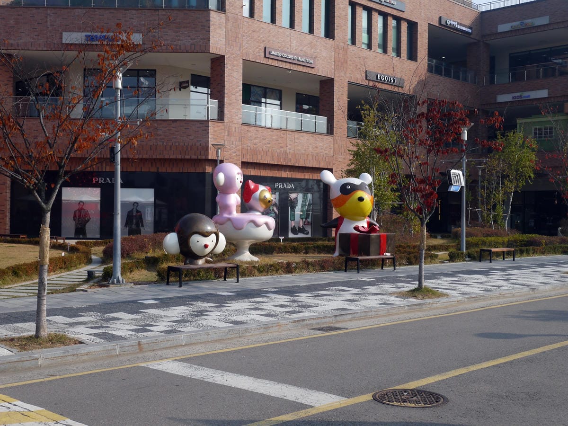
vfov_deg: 32.9
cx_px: 284
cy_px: 213
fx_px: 722
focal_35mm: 44
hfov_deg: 42.9
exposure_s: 1/320
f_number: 9
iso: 160
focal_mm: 22
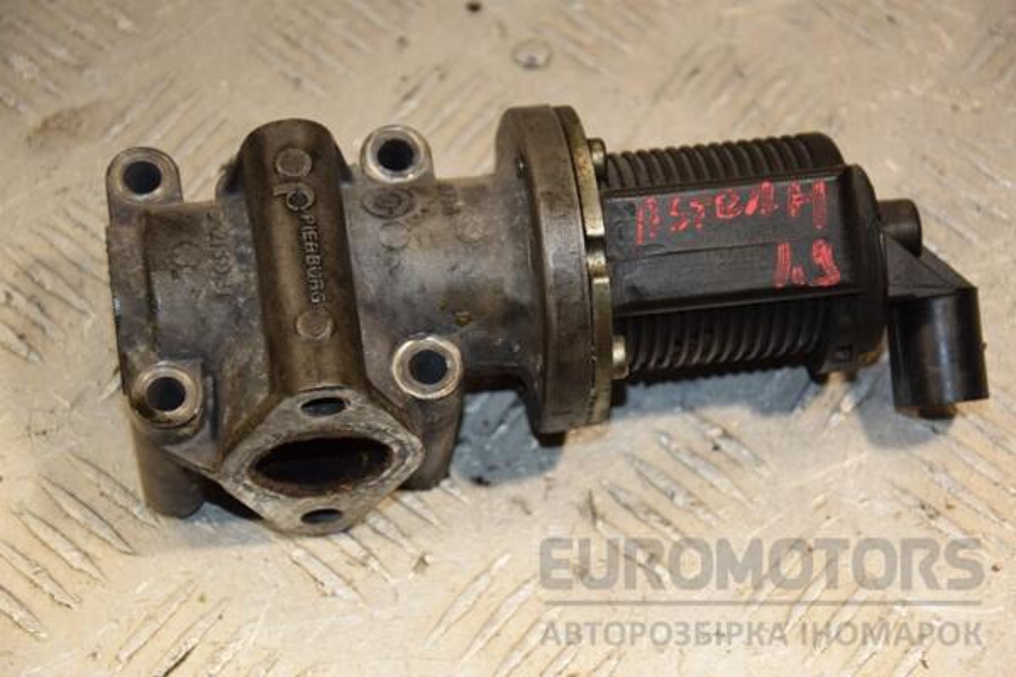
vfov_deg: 12.2
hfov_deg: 18.2
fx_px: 3175
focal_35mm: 112
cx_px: 508
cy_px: 338
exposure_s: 1/200
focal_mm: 75
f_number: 5.3
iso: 800
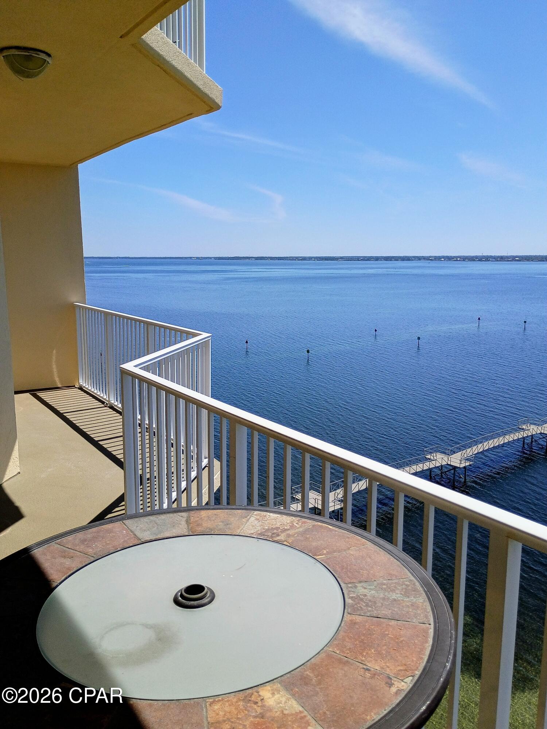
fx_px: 611
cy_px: 364
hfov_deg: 48.2
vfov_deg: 61.7
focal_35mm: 29
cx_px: 274
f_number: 1.8
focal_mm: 4.27
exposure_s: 1/1866
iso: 100
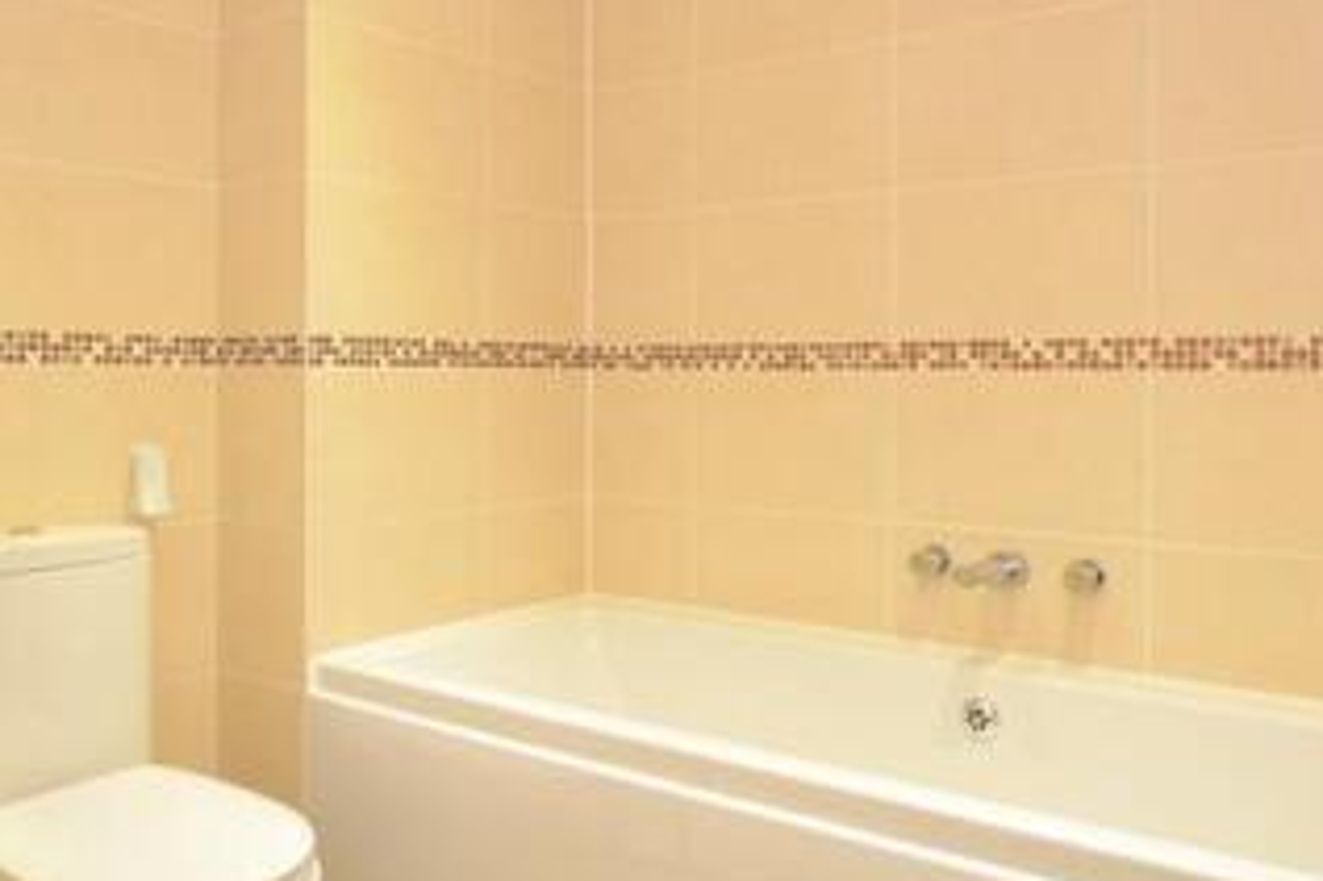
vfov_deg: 42.0
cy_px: 336
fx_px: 1139
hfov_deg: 60.0
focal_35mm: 31
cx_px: 563
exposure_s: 1/6
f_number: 5.6
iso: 400
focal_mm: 10
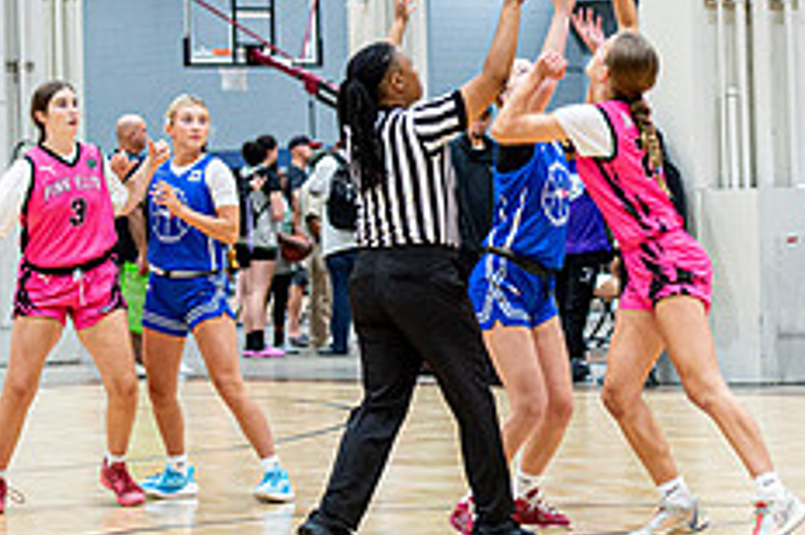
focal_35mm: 175
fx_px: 3908
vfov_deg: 7.8
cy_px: 139
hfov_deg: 11.8
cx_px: 517
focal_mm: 70
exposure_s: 1/320
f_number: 2.8
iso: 2000
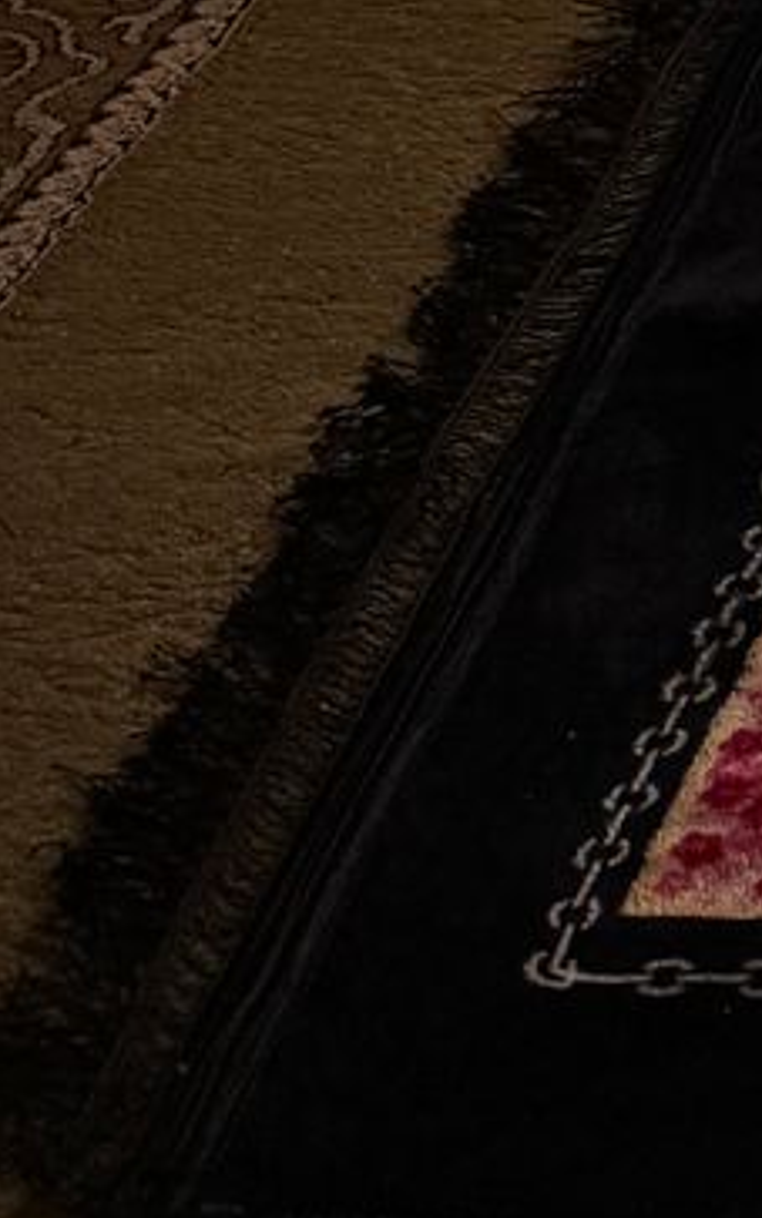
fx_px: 4650
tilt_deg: -8.9
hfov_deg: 8.2
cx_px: 2182
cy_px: -1805
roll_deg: +0.2
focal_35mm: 140
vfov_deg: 11.8
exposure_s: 1/488
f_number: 1.78
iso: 80
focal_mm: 6.76
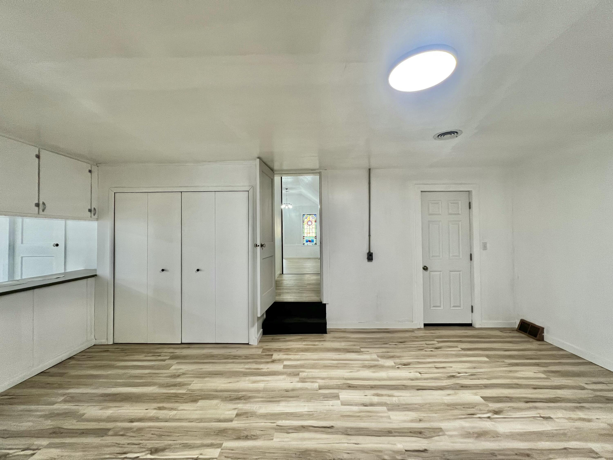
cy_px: 230
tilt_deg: +0.7
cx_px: 306
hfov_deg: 106.2
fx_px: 230
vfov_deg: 89.9
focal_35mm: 13
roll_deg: +0.7
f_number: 1.8
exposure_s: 1/60
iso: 160
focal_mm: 1.57
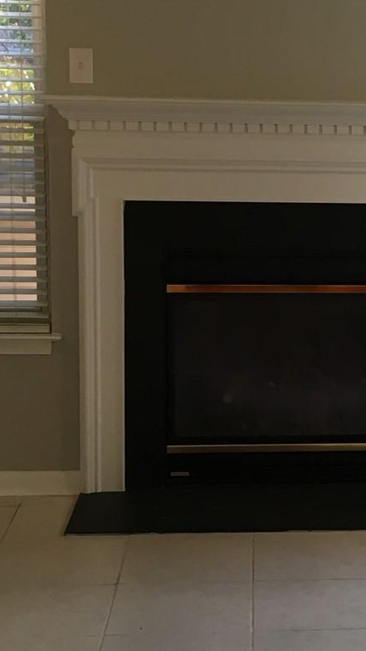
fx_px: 1450
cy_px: 290
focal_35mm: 84
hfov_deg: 14.0
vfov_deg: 25.3
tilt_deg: -8.7
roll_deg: -1.2
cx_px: 435
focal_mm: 4.15
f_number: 2.2
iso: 50
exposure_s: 1/30
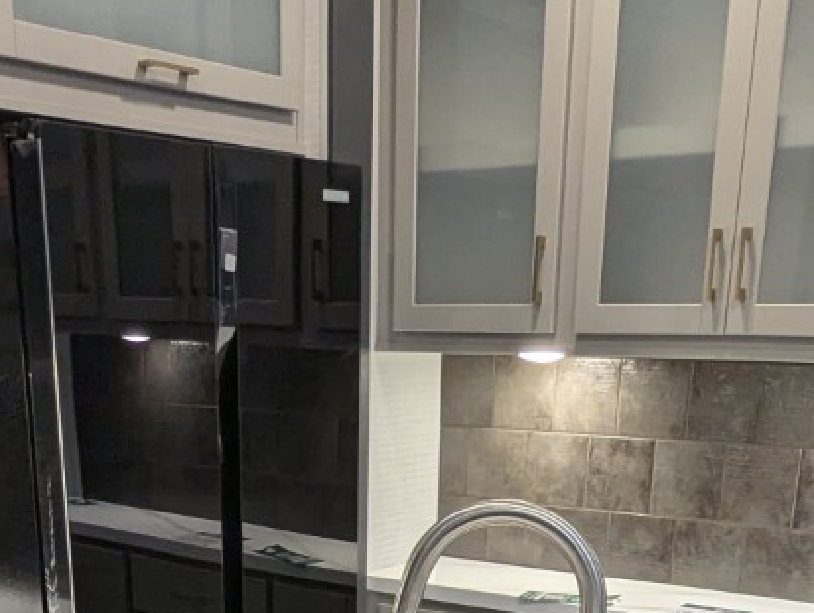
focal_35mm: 54
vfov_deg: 23.0
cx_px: 362
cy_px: 869
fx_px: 1272
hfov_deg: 35.5
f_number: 2.2
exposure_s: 1/72.8
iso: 163
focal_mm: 2.35
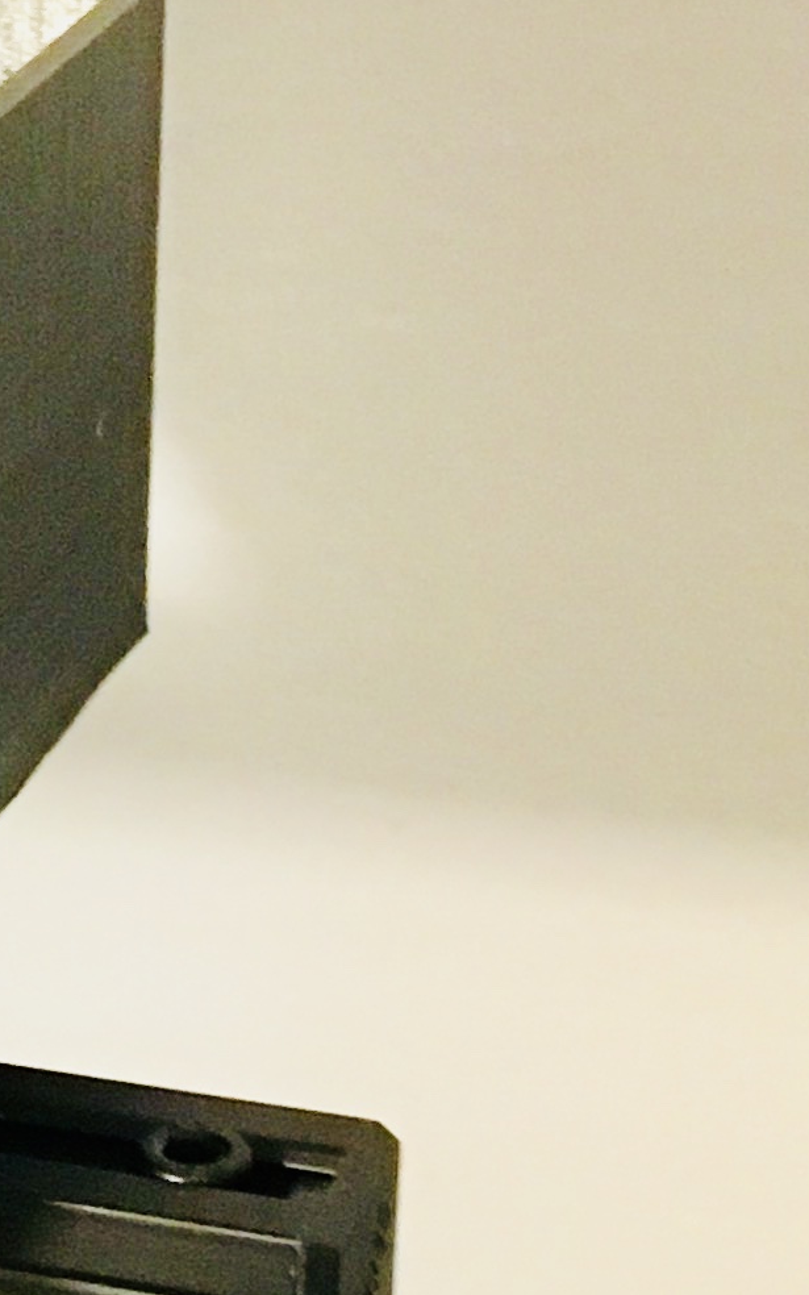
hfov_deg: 9.7
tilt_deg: -24.7
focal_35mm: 126
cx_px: -781
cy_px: 932
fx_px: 4445
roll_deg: +4.3
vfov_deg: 16.5
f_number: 2.2
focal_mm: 4.15
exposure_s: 1/17
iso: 200
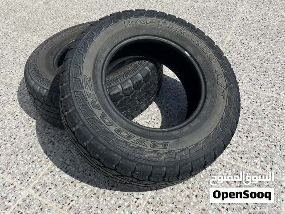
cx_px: 142
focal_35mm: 26
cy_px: 107
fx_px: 214
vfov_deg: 53.1
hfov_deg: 67.3
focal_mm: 5.1
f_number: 1.6
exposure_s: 1/7353
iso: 50
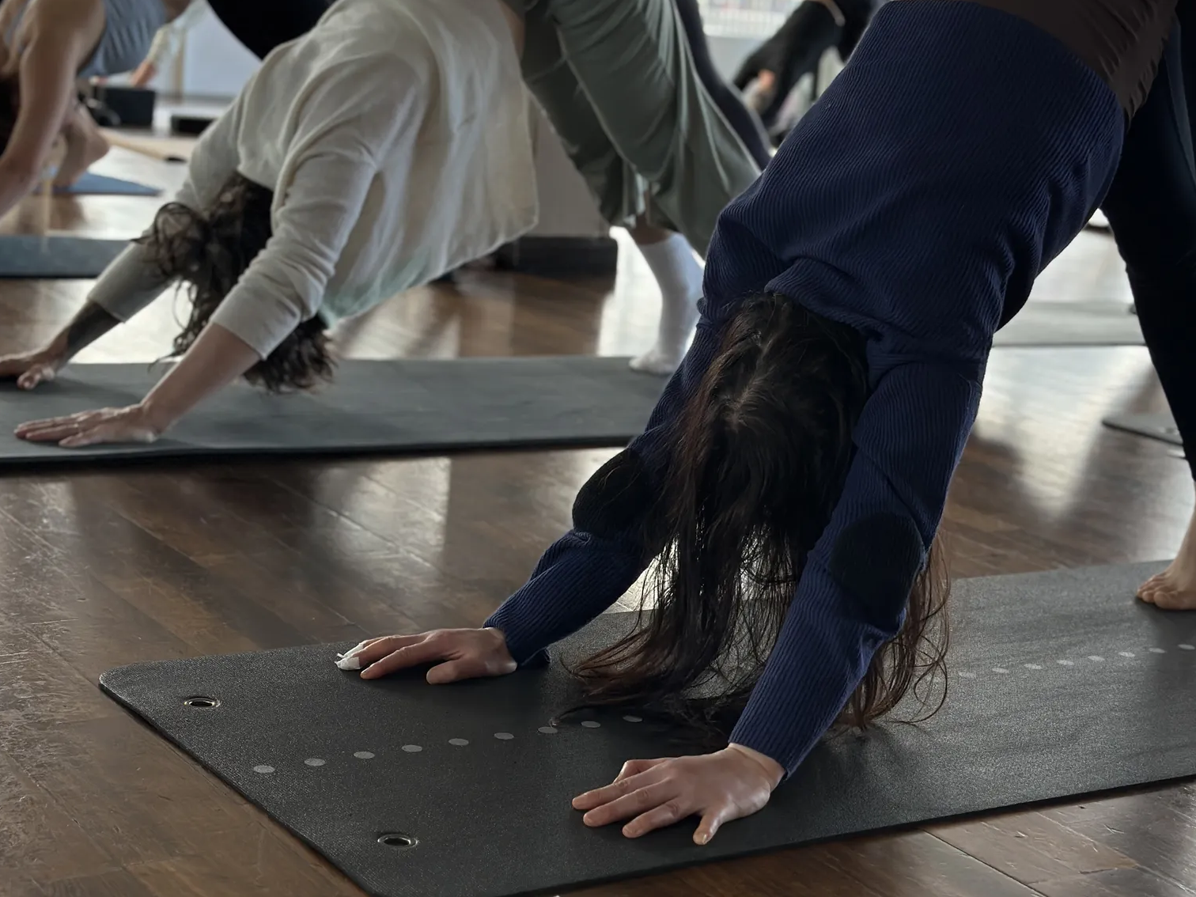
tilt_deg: -8.5
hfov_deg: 29.8
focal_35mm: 65
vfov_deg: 22.5
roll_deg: -4.4
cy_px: 340
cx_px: 604
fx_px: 2246
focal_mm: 6.86
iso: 125
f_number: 1.78
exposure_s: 1/111
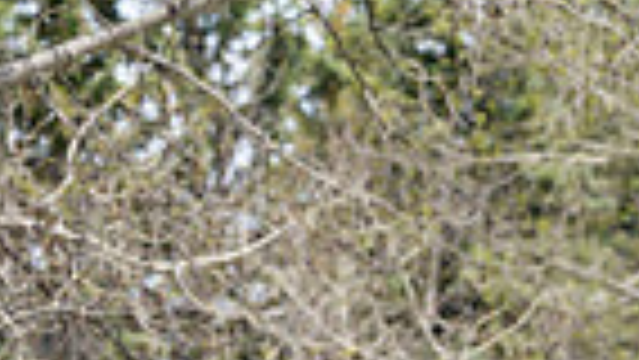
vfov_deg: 1.1
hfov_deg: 2.0
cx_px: 540
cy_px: 848
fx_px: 18154
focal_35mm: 1071
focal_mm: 250
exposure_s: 1/320
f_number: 5.6
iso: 125
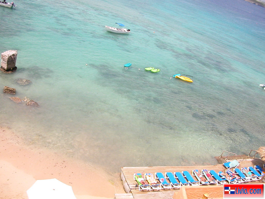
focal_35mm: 37
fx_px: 283
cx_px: 132
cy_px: 100
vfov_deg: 38.7
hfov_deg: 50.1
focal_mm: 5.6
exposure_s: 1/1312
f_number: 2.7
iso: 100
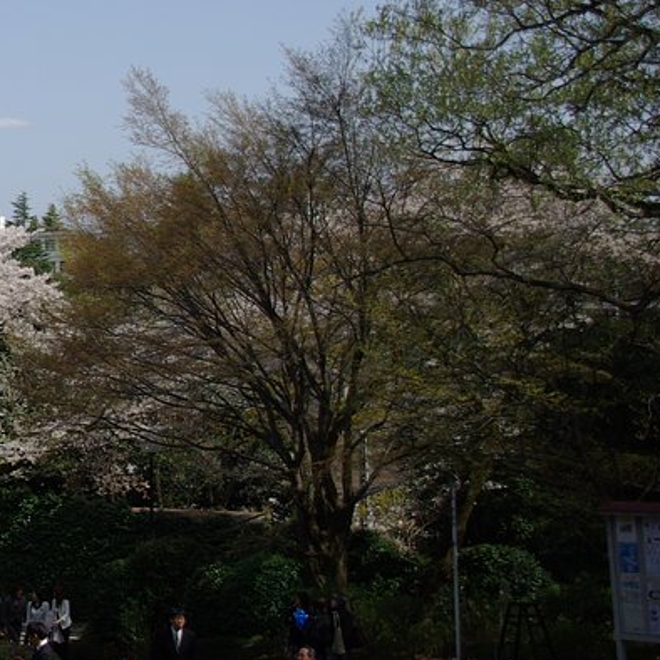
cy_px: 239
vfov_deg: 23.6
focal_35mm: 73
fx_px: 1575
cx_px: -164
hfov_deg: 21.7
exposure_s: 1/1000
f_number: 4
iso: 100
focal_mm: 22
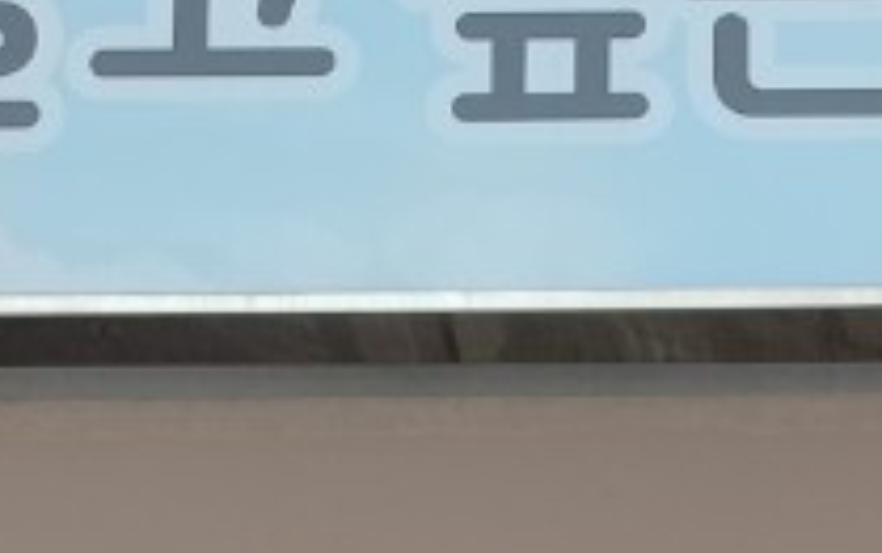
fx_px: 3897
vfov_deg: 7.1
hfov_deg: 12.6
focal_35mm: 162
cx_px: 1051
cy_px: 1748
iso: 63
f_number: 1.9
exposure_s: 1/30
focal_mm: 6.04
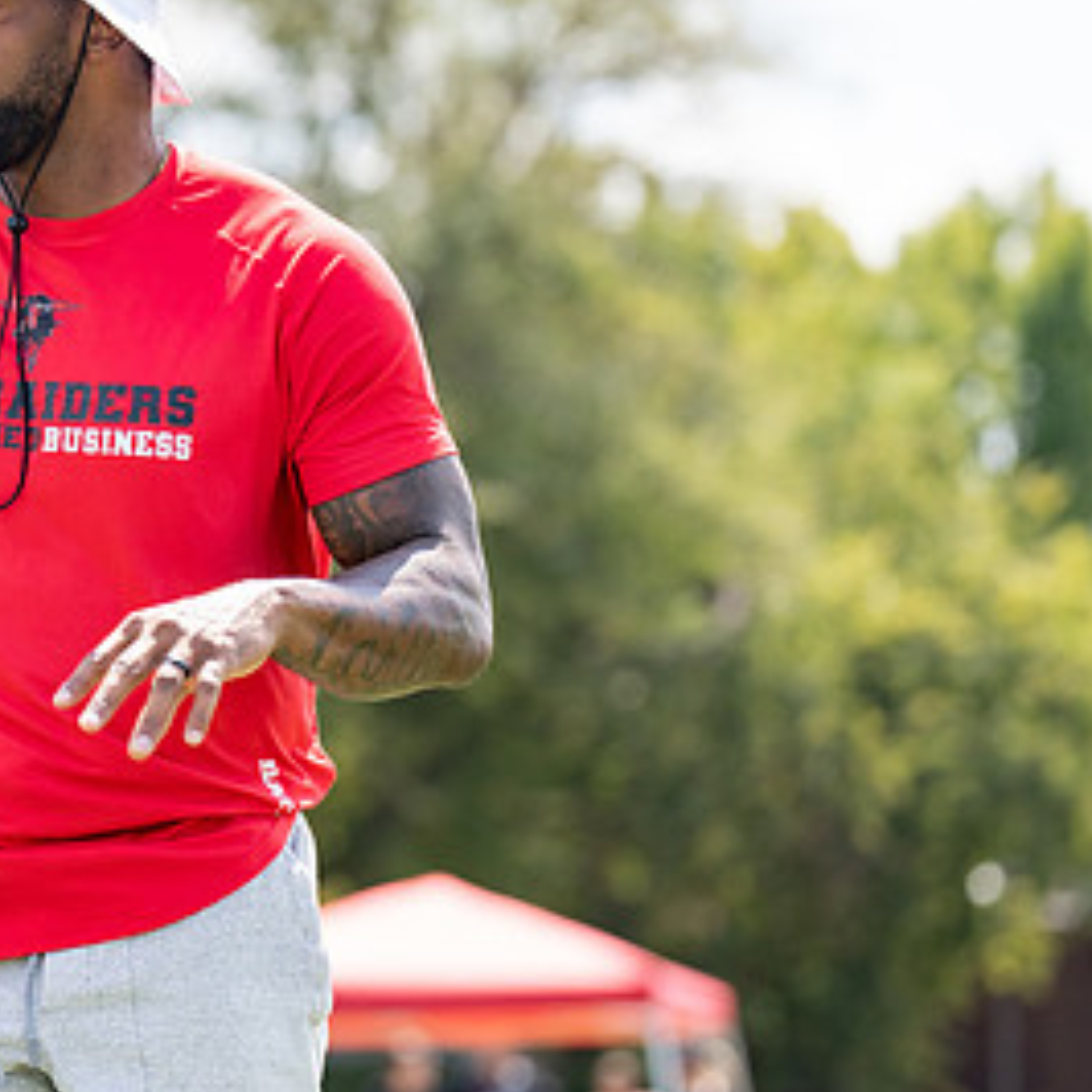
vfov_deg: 6.9
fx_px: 9065
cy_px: 411
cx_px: 21
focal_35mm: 254
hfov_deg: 6.9
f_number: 2.8
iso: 200
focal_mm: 120
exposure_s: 1/1600
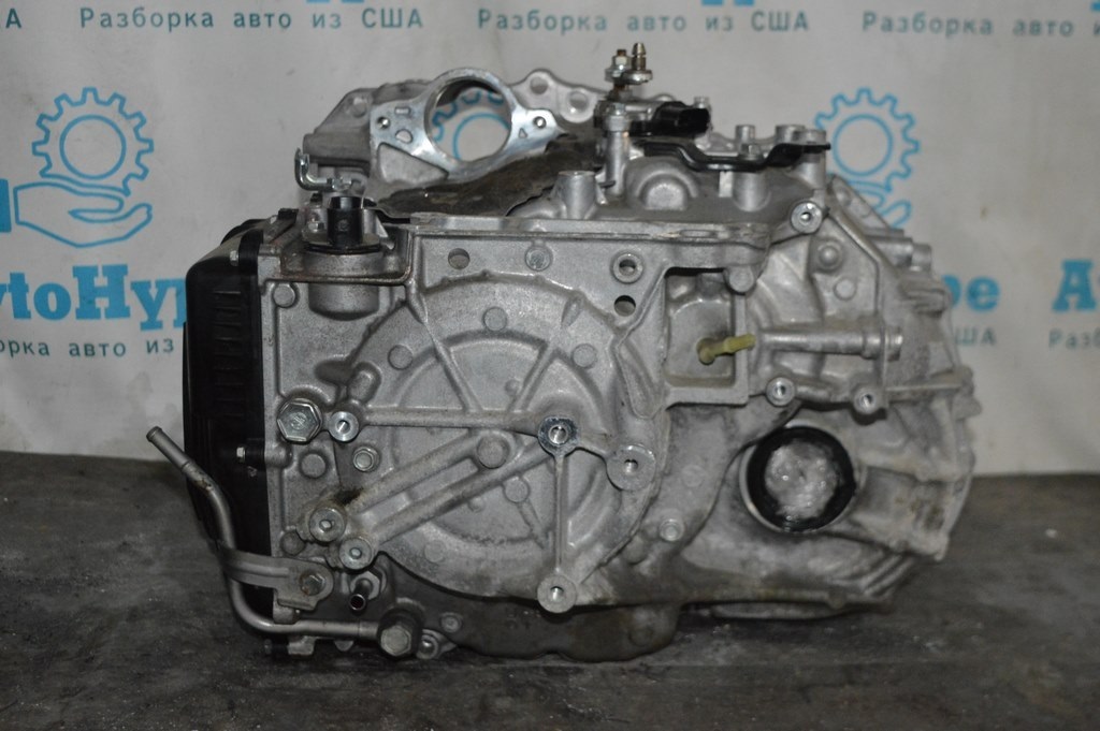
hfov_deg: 35.1
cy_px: 366
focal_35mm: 57
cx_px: 550
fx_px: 1740
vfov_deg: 23.7
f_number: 4.8
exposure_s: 1/30
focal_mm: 38
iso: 2800
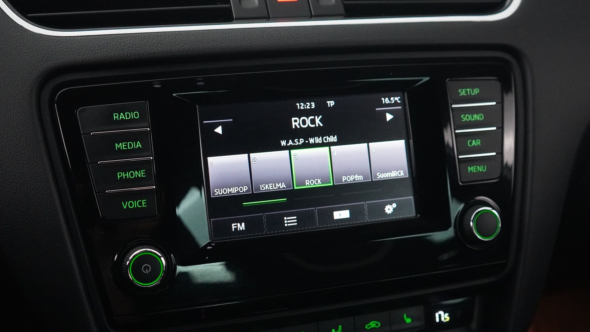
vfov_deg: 26.5
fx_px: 704
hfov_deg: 45.5
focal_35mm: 45
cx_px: 294
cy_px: 162
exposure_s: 1/30
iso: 6400
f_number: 3.5
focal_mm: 28
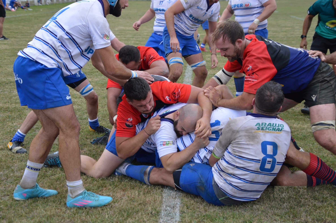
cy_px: 112
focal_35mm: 57
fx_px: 532
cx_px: 168
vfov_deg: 23.7
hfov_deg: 35.1
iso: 560
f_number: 4
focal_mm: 38
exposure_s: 1/500
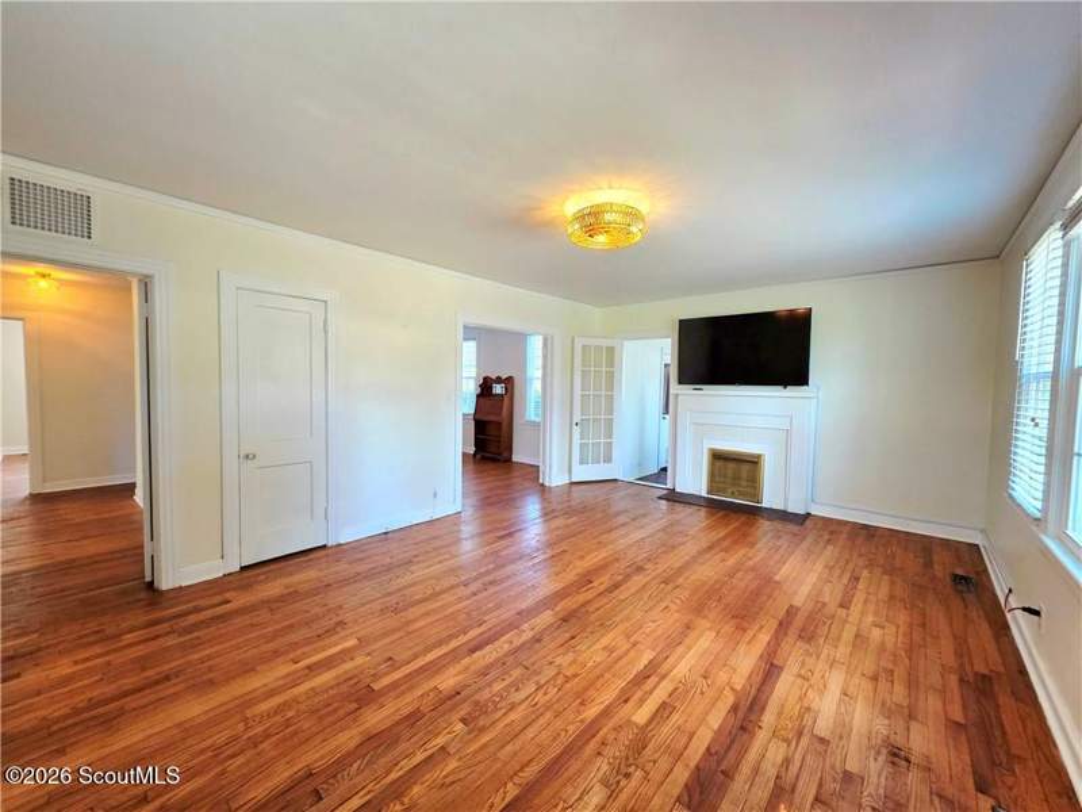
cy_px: 406
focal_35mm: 13
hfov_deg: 106.2
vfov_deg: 89.9
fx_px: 406
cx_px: 541
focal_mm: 2.2
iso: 160
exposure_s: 1/60.2
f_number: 1.9
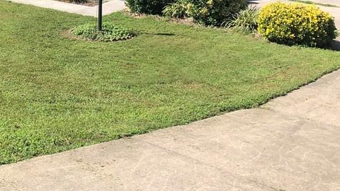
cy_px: -21
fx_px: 568
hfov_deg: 31.5
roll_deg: +0.6
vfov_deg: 18.4
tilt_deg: -7.3
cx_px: 25
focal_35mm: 63
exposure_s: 1/1156
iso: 20
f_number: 1.8
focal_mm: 3.99
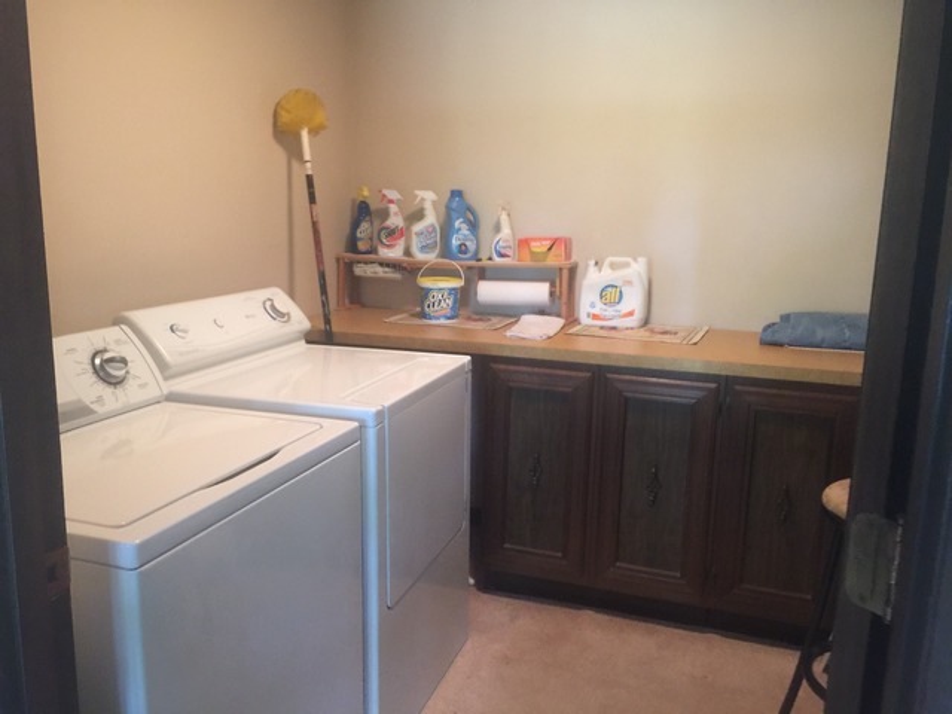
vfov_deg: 48.2
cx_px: 476
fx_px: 798
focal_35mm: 29
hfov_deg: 61.7
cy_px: 357
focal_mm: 4.15
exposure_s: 1/4
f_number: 2.2
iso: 80
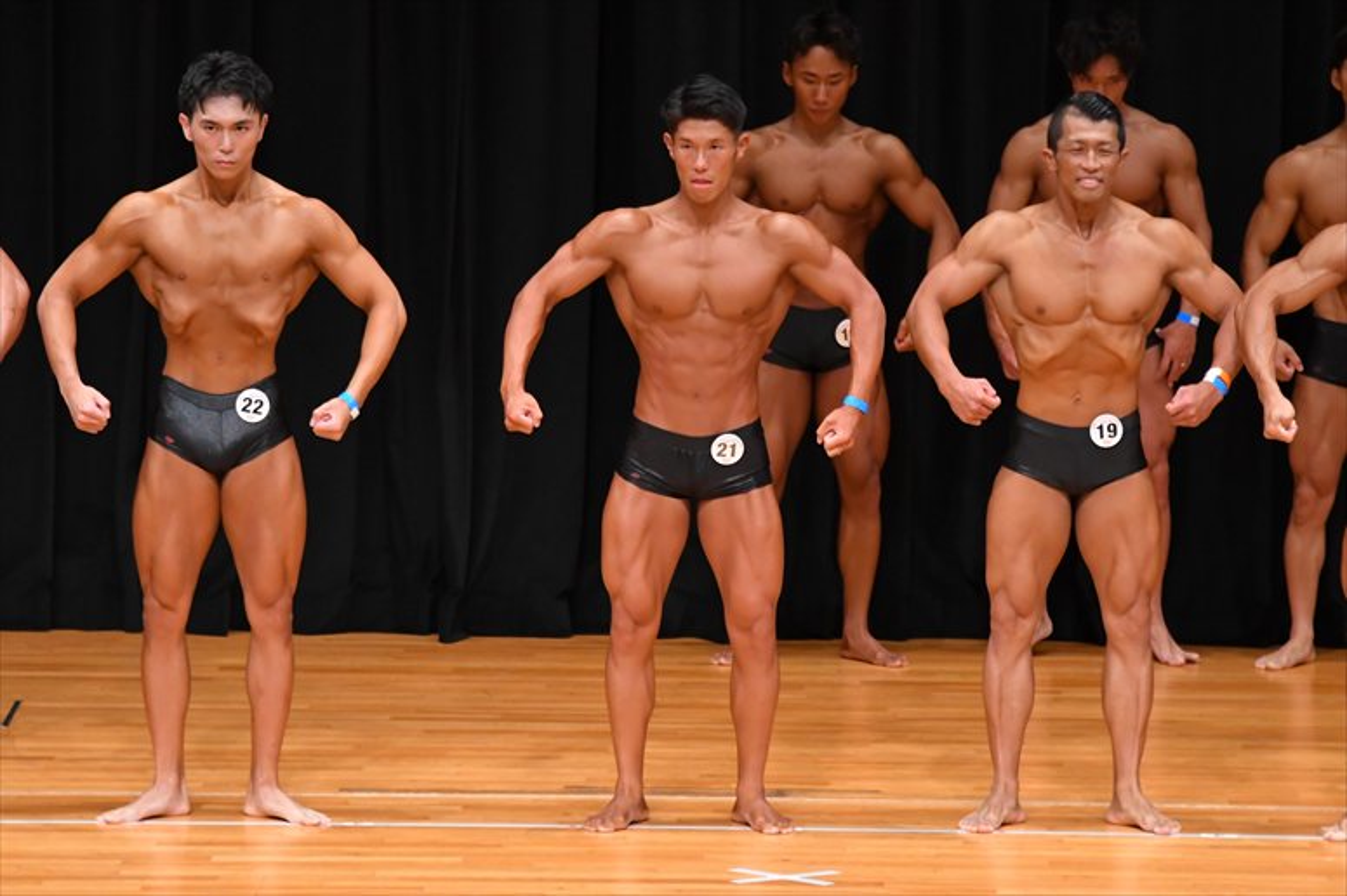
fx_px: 10098
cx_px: 674
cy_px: 448
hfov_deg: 7.6
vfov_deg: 5.1
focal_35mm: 270
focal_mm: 180
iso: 4000
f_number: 5.6
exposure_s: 1/400
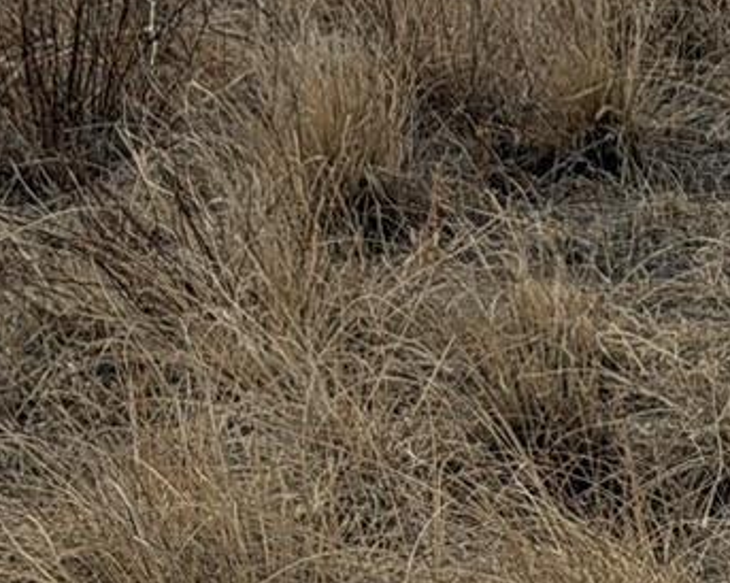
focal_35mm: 280
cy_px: -602
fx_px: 6046
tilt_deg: -3.7
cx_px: 977
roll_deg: -1.6
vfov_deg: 5.4
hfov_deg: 6.8
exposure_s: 1/8772
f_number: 1.78
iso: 64
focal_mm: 6.76
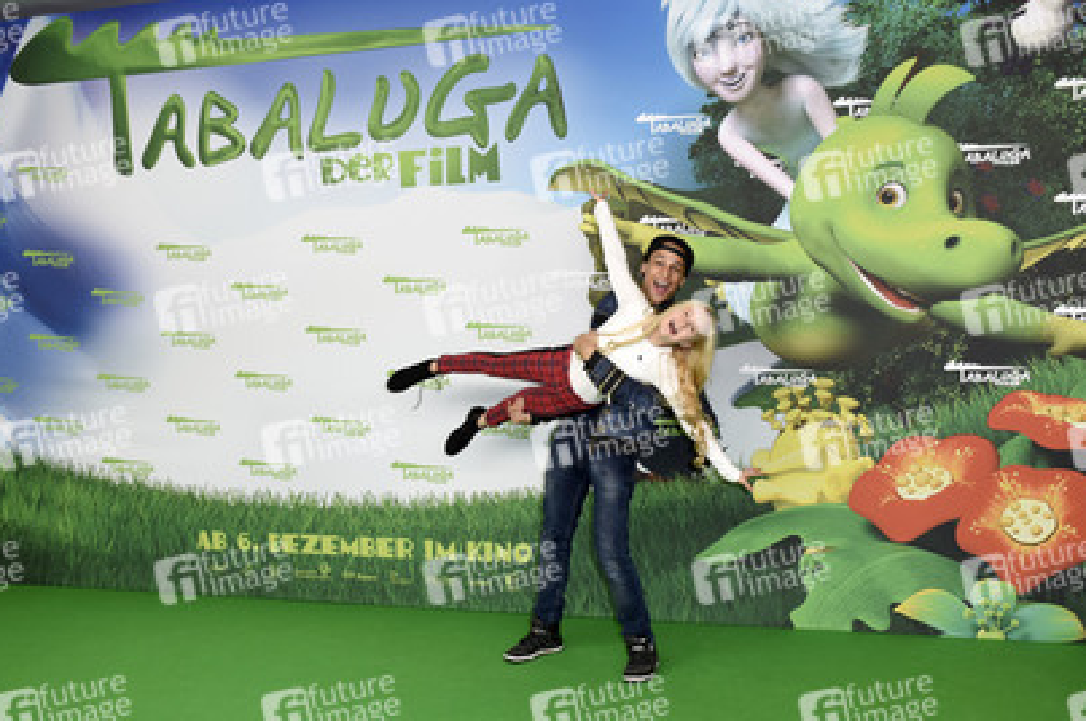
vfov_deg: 34.5
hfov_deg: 50.1
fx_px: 1161
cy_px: 371
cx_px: 528
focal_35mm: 39
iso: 500
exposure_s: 1/125
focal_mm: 23
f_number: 5.6
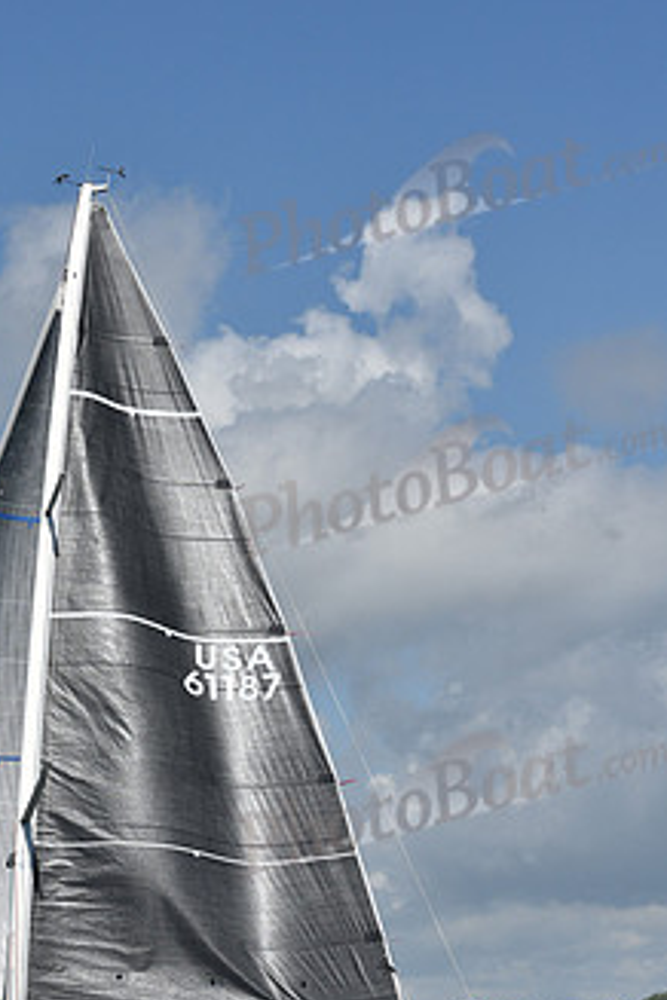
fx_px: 3446
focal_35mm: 124
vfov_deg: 16.5
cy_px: 682
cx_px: 81
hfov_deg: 11.0
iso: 250
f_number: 10
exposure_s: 1/1250
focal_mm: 70
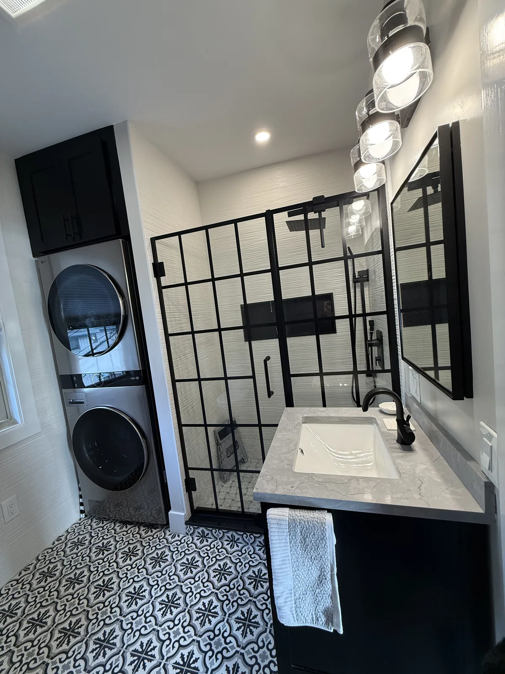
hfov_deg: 85.7
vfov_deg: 102.1
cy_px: 337
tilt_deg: -4.5
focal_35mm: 14
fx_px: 272
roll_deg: +7.3
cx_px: 252
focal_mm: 2.22
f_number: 2.2
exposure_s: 1/120
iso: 200
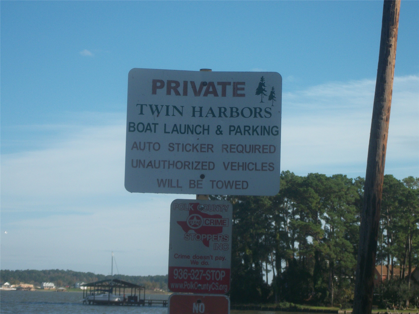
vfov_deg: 15.4
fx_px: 1162
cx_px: 210
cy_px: 157
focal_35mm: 96
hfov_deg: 20.4
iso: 80
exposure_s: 1/500
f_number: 5.2
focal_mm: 17.1
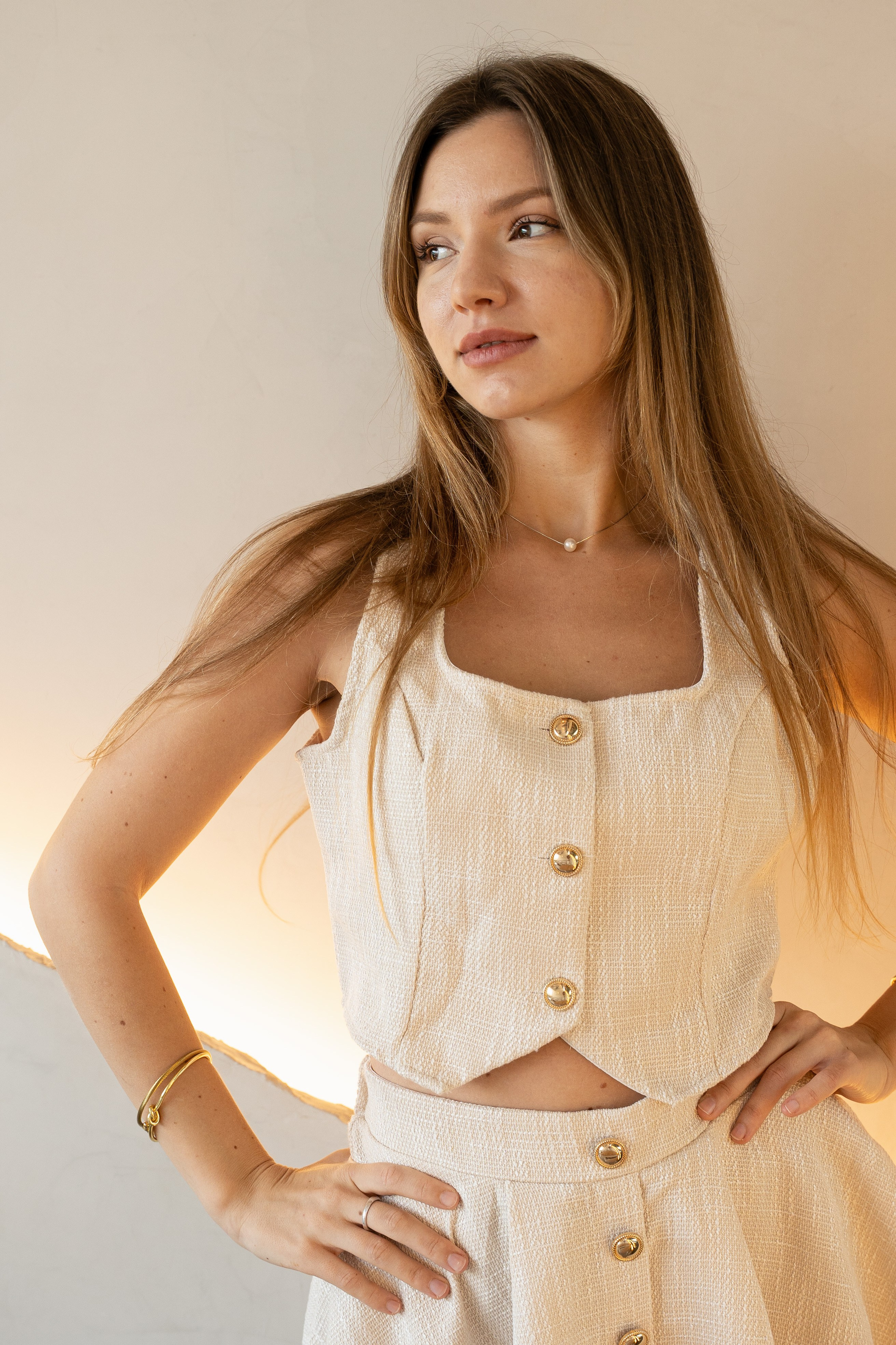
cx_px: 448
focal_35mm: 66
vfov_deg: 30.5
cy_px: 672
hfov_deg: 20.6
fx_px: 2464
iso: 250
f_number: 3.5
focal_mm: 44.6
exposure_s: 1/125
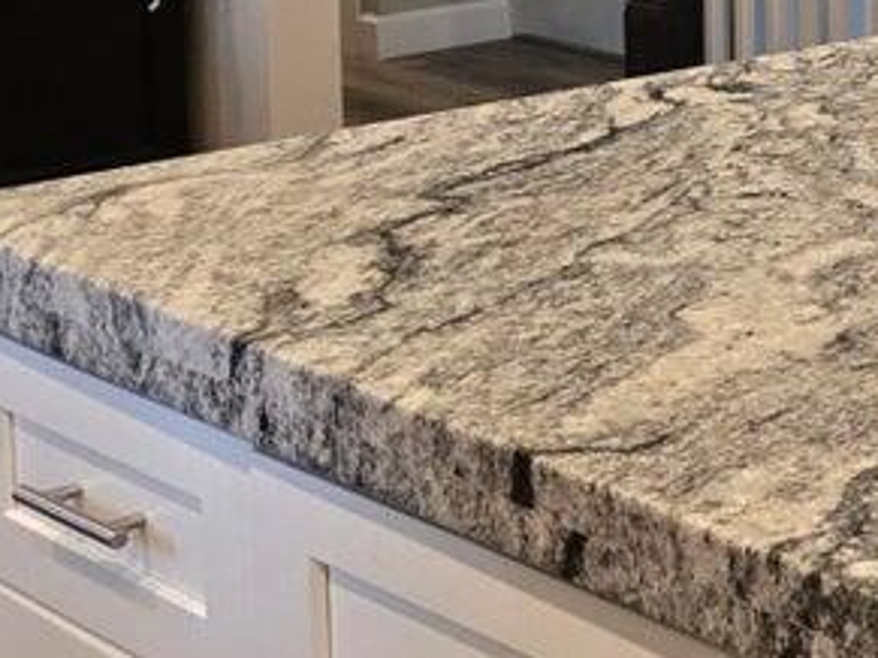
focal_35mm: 108
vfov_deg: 13.0
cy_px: -302
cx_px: 1809
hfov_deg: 14.7
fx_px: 2738
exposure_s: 1/120
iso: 320
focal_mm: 5.4
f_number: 1.8
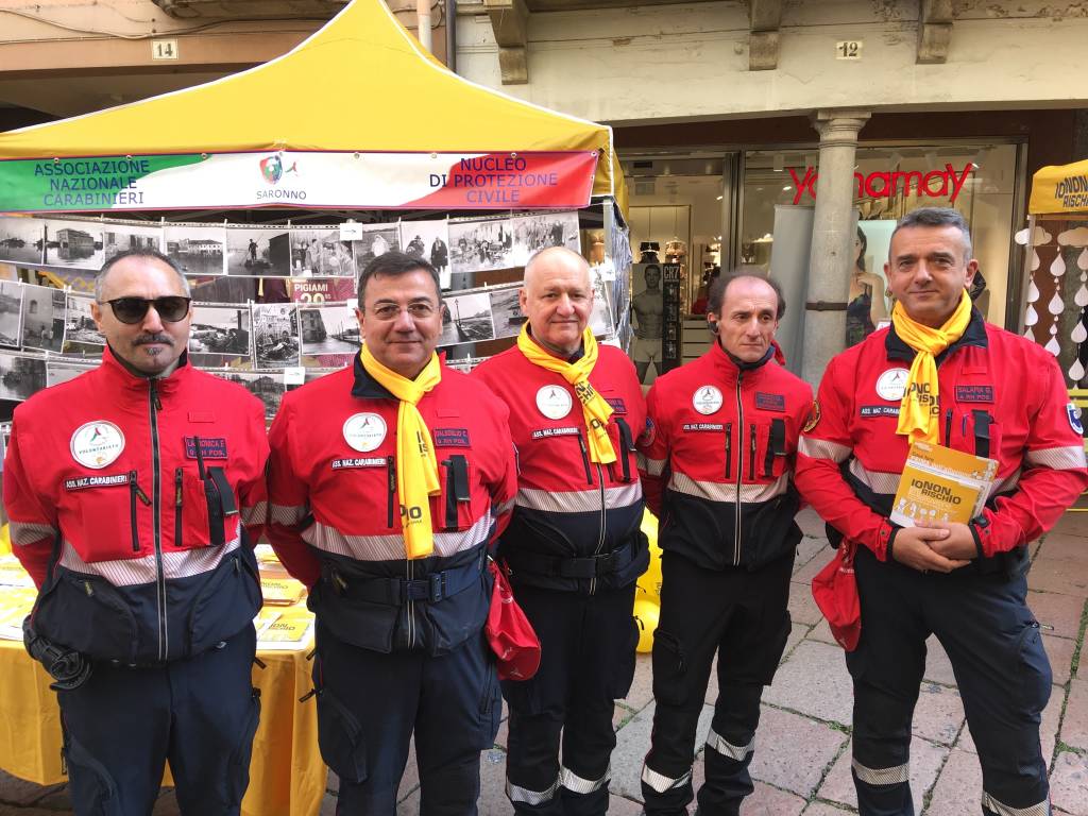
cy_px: 408
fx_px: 911
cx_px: 544
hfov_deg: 61.7
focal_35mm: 29
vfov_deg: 48.2
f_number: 2.2
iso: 32
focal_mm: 4.15
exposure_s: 1/100
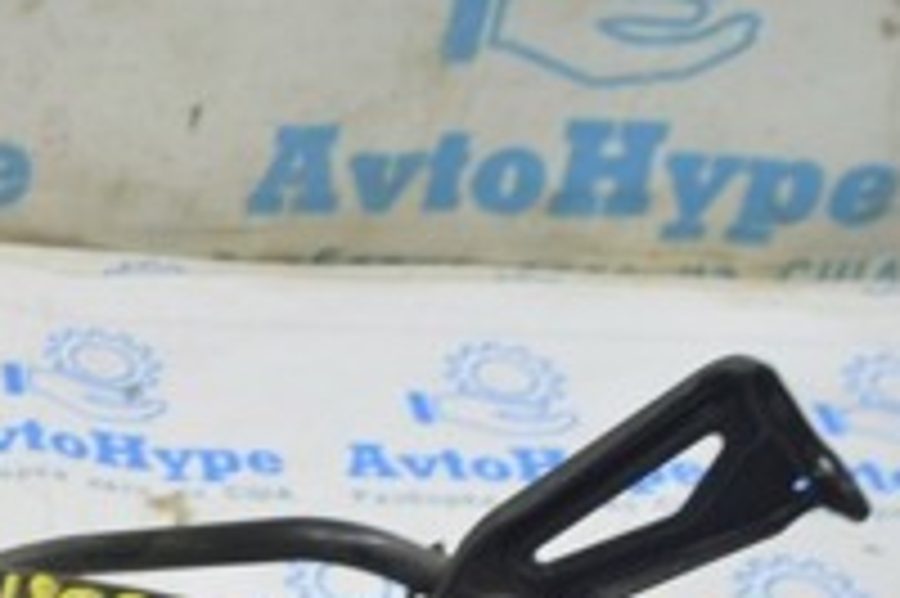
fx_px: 2398
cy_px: 542
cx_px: -364
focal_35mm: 96
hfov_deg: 19.2
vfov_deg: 14.1
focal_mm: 20
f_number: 5.6
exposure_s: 1/20
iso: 400
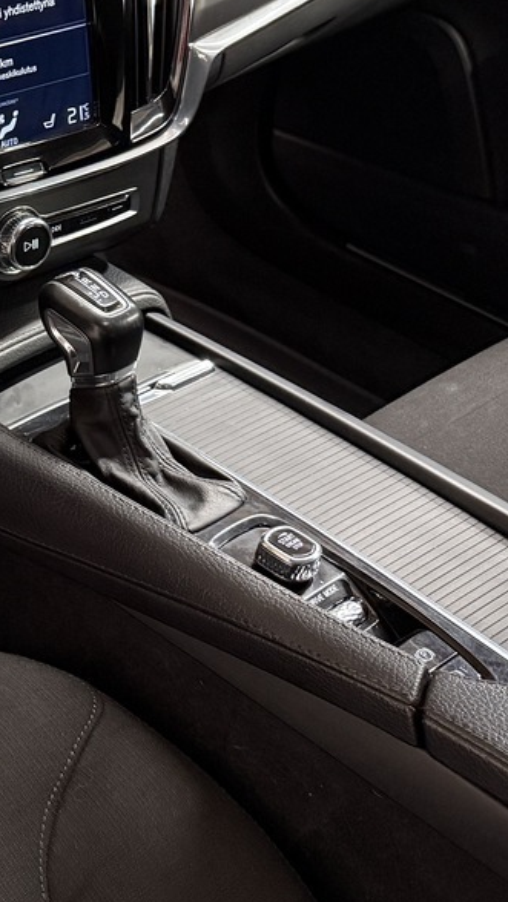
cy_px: 351
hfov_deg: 16.3
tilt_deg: -34.9
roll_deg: -0.2
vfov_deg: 32.7
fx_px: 1532
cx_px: -361
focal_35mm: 64
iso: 400
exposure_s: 1/50
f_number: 1.78
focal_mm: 6.76
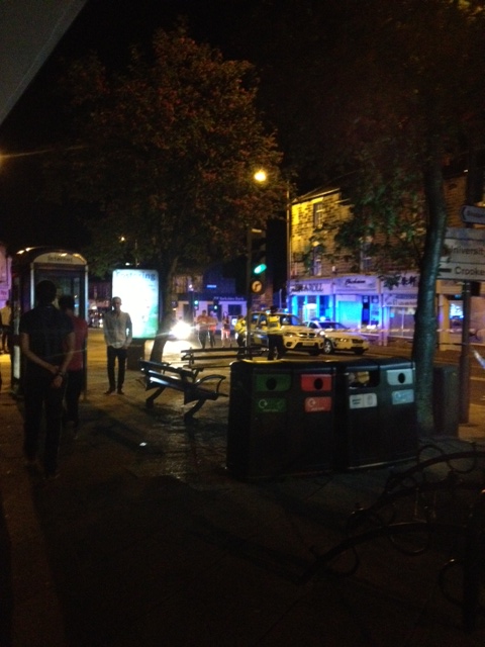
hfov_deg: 40.7
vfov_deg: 52.6
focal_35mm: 35
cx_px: 242
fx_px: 654
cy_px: 324
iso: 800
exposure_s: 1/15
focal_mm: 4.28
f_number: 2.4
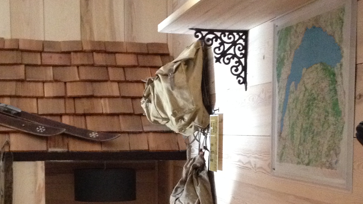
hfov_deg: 22.0
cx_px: 210
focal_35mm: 97
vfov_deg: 12.3
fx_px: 934
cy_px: 226
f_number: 2.4
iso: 400
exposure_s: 1/17
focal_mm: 4.28
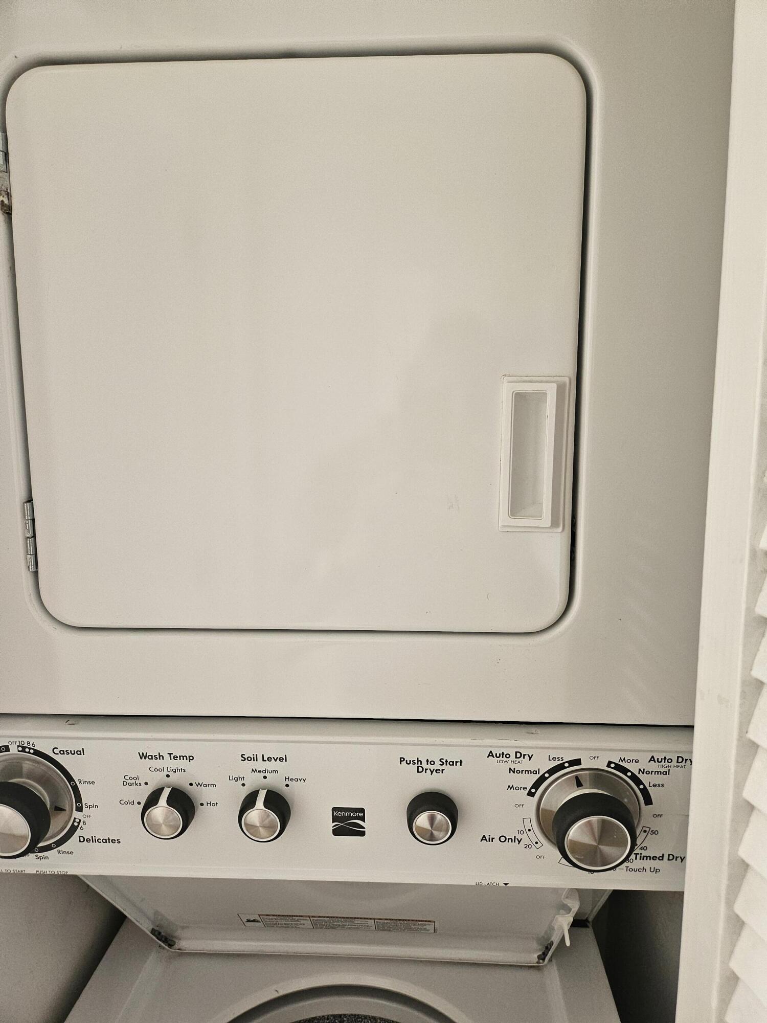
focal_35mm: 24
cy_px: 512
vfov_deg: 71.6
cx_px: 384
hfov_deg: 56.8
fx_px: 709
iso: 320
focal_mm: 5
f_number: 1.8
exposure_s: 1/120
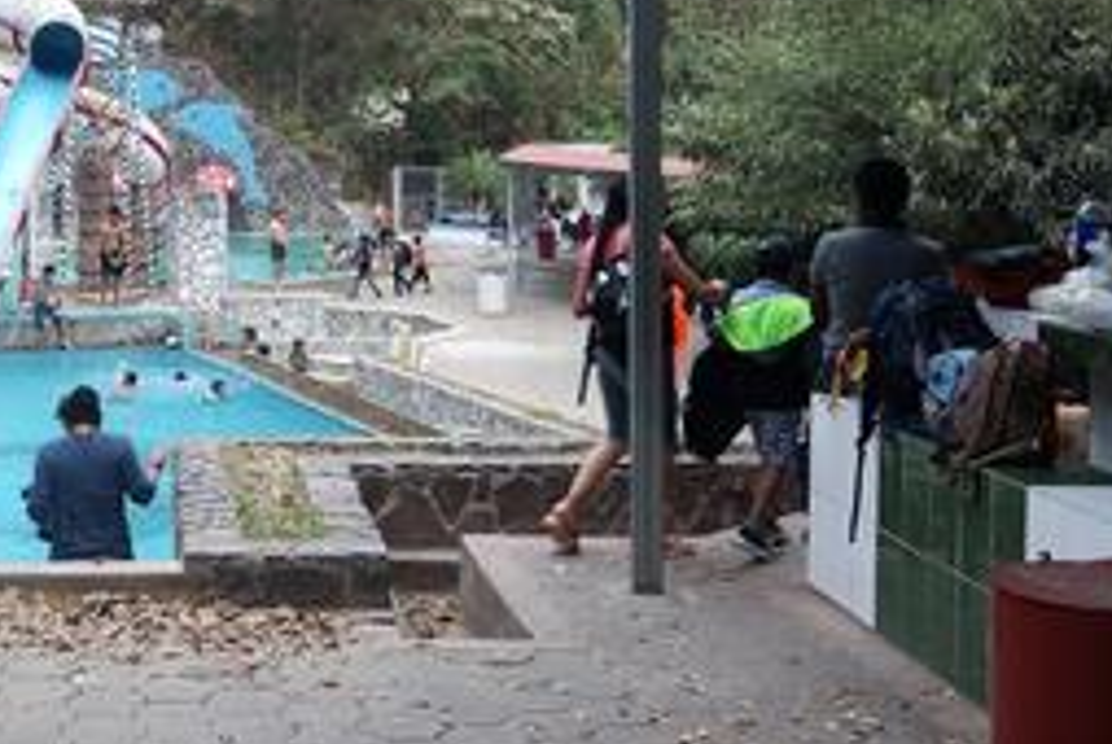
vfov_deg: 22.6
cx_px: 158
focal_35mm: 59
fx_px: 1825
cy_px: 101
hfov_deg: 32.6
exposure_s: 1/100
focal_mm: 20
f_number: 3.5
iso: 100
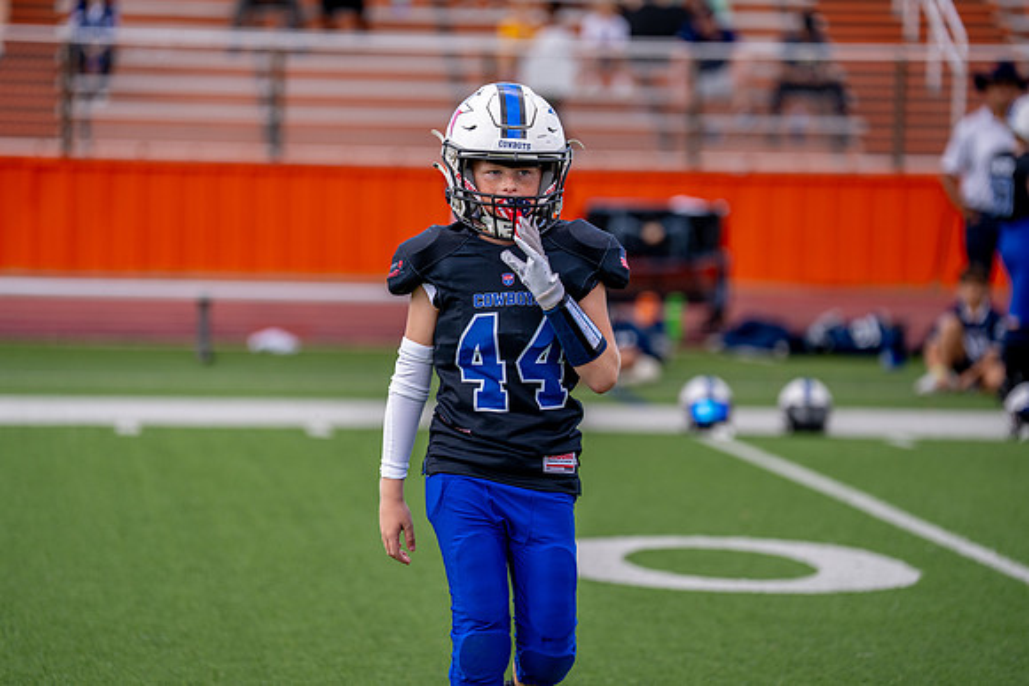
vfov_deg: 8.4
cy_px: 349
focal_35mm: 164
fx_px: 4702
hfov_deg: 12.5
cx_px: 510
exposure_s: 1/2000
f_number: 2.8
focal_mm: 160
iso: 250
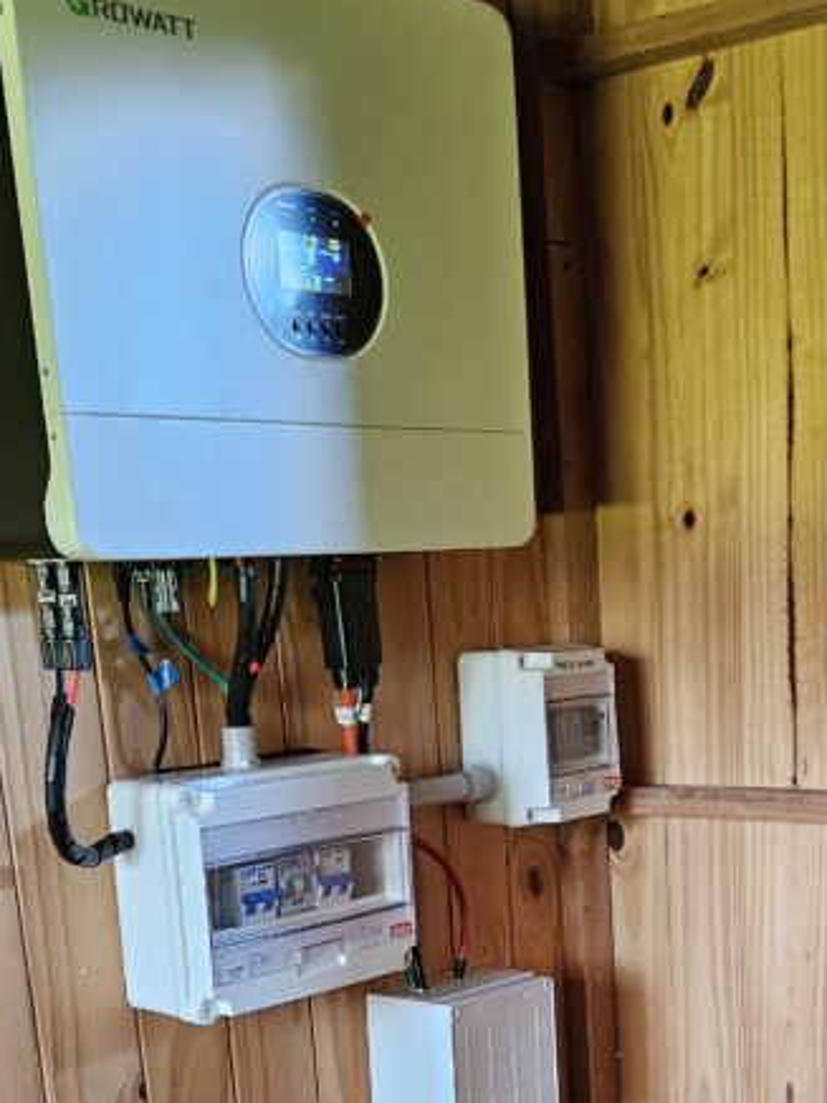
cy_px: 1027
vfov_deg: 33.4
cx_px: 584
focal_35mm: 54
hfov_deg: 26.8
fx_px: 1720
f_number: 1.8
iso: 500
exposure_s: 1/33
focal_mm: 5.4
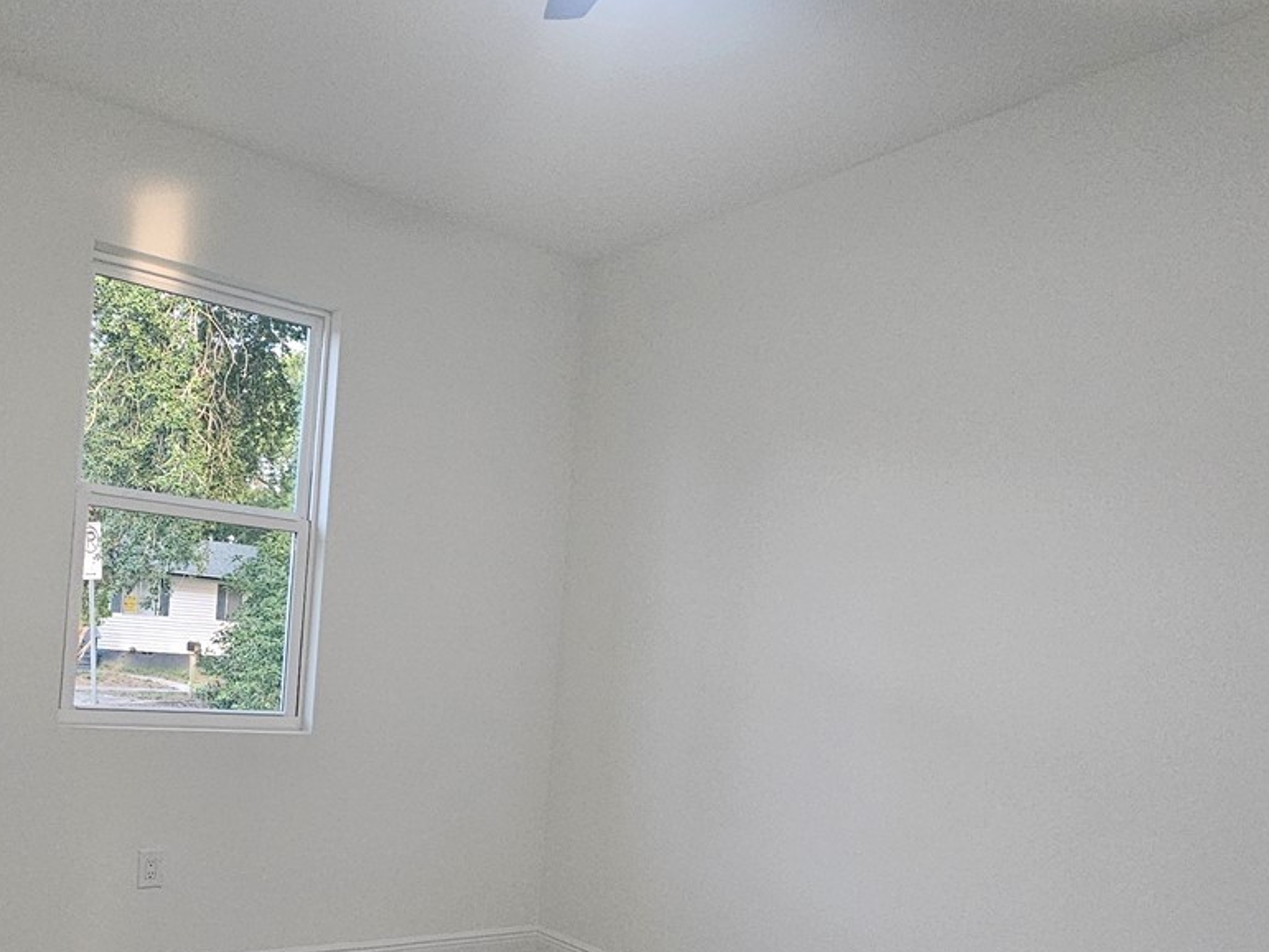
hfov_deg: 63.3
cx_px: 404
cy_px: 631
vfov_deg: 50.5
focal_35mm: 27
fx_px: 990
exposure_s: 1/100
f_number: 2.2
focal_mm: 2.2
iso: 320
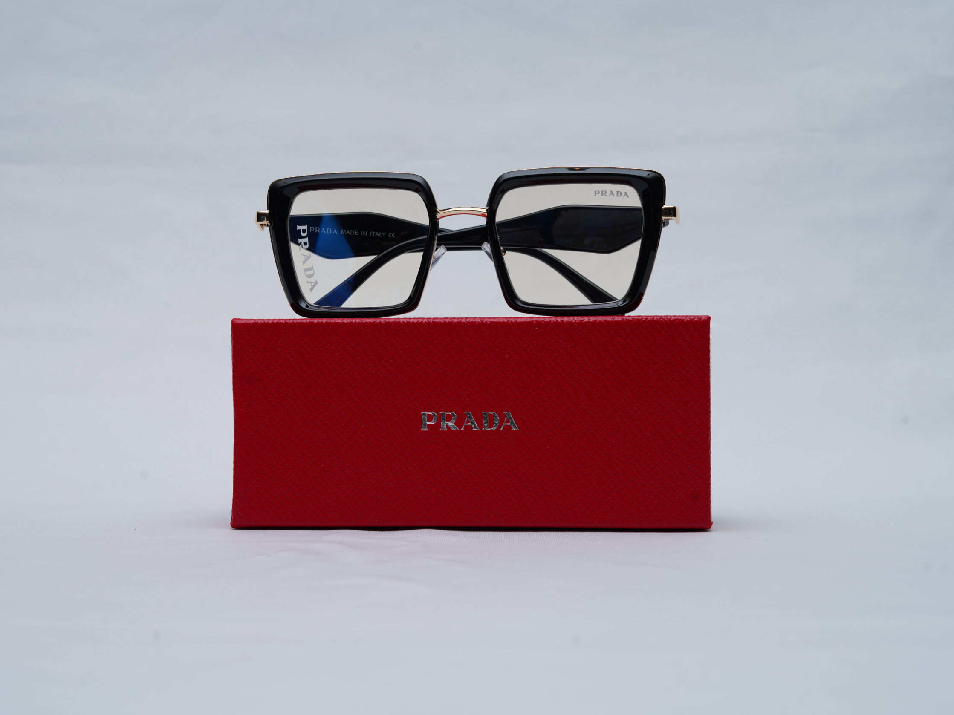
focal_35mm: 55
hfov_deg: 34.9
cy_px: 361
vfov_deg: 26.6
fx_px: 1516
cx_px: 461
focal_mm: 50
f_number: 9
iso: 100
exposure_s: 1/160
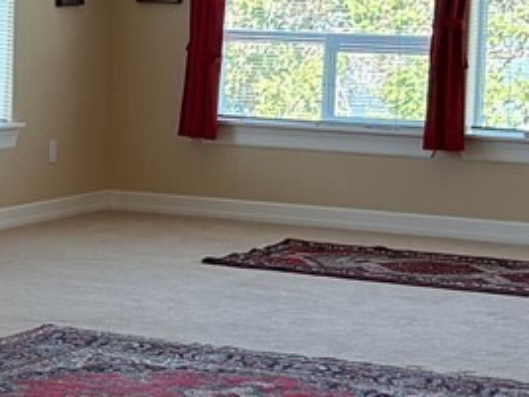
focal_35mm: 155
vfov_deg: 9.6
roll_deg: -0.3
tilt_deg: -5.6
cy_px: 176
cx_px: -132
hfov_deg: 12.4
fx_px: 2369
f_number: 1.6
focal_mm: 5.96
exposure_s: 1/148
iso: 64
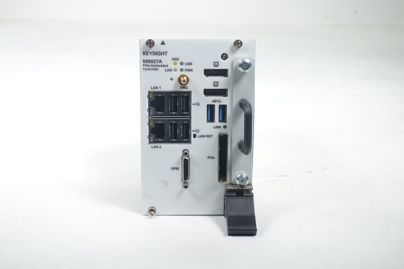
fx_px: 617
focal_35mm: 55
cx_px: 202
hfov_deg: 36.2
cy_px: 134
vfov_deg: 24.6
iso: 125
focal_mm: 20.05
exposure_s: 1/100
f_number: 4
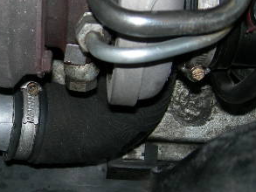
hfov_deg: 22.4
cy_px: 83
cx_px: -13
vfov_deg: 17.8
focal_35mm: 83
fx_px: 614
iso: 50
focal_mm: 7.8
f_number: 2.8
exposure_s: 1/60.1
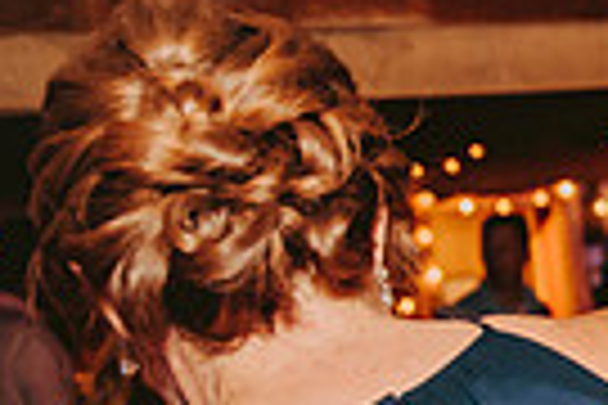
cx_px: 1144
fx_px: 2027
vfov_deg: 11.2
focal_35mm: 120
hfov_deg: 14.6
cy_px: 484
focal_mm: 28
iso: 1250
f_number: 2.8
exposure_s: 1/125
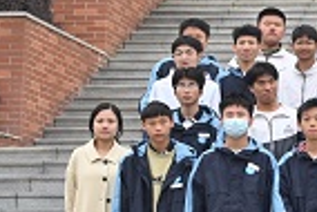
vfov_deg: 8.0
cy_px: 95
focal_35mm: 171
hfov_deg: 11.2
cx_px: 555
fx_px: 1507
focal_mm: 44
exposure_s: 1/160
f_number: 6
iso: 400
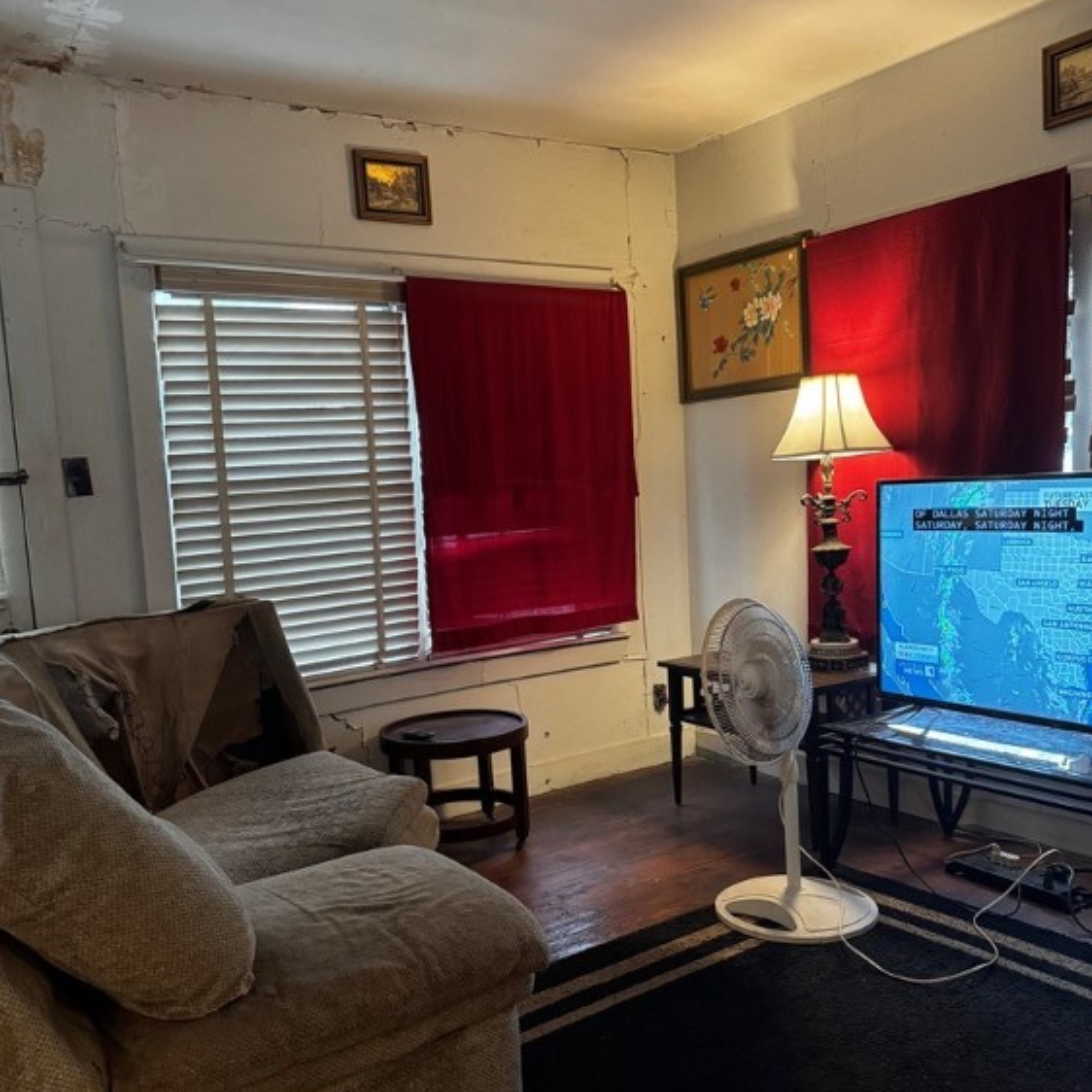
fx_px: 1035
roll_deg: +2.2
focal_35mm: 29
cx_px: 558
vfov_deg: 55.5
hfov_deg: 55.6
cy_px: 595
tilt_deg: -7.2
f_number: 1.78
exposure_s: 1/60
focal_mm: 6.76
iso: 800
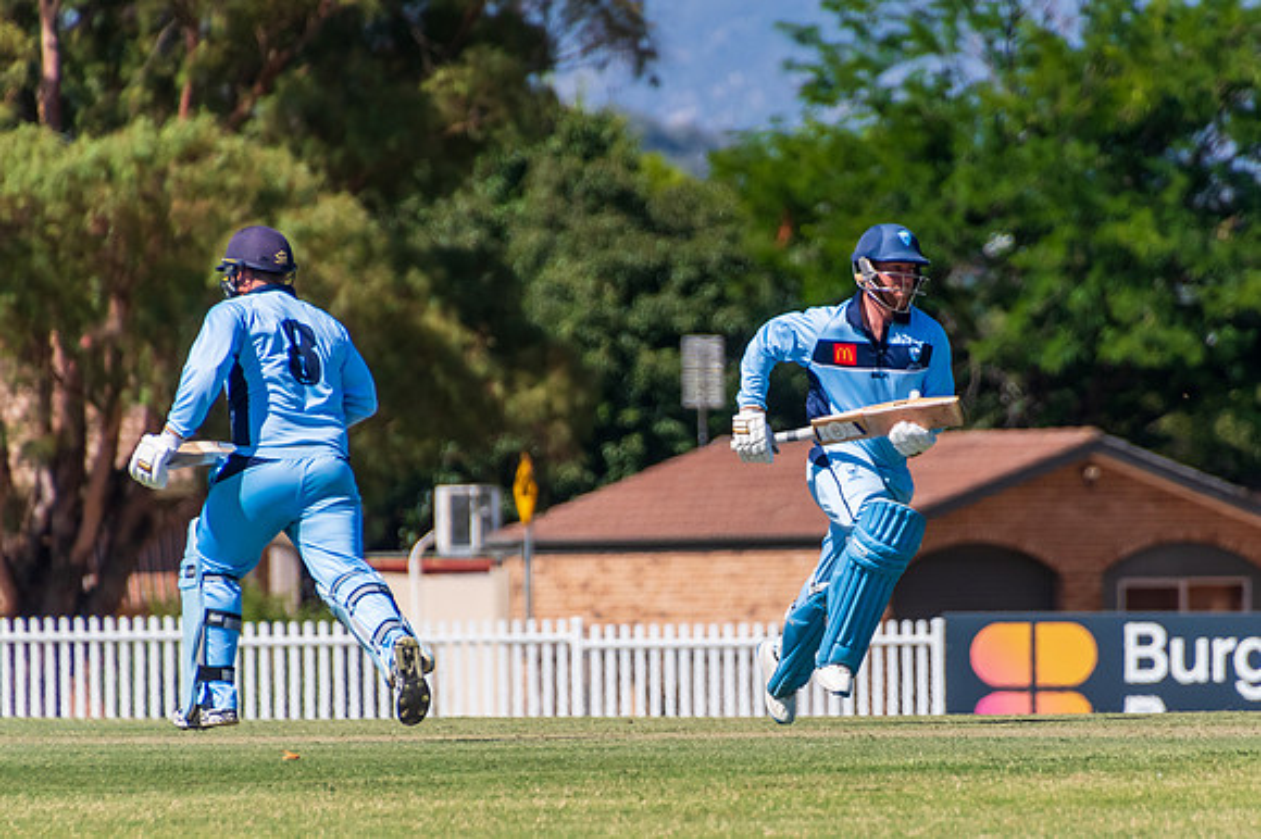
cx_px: 756
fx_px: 25343
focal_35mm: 724
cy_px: 495
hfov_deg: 2.9
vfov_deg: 1.9
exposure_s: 1/2500
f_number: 7.1
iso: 400
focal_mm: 400
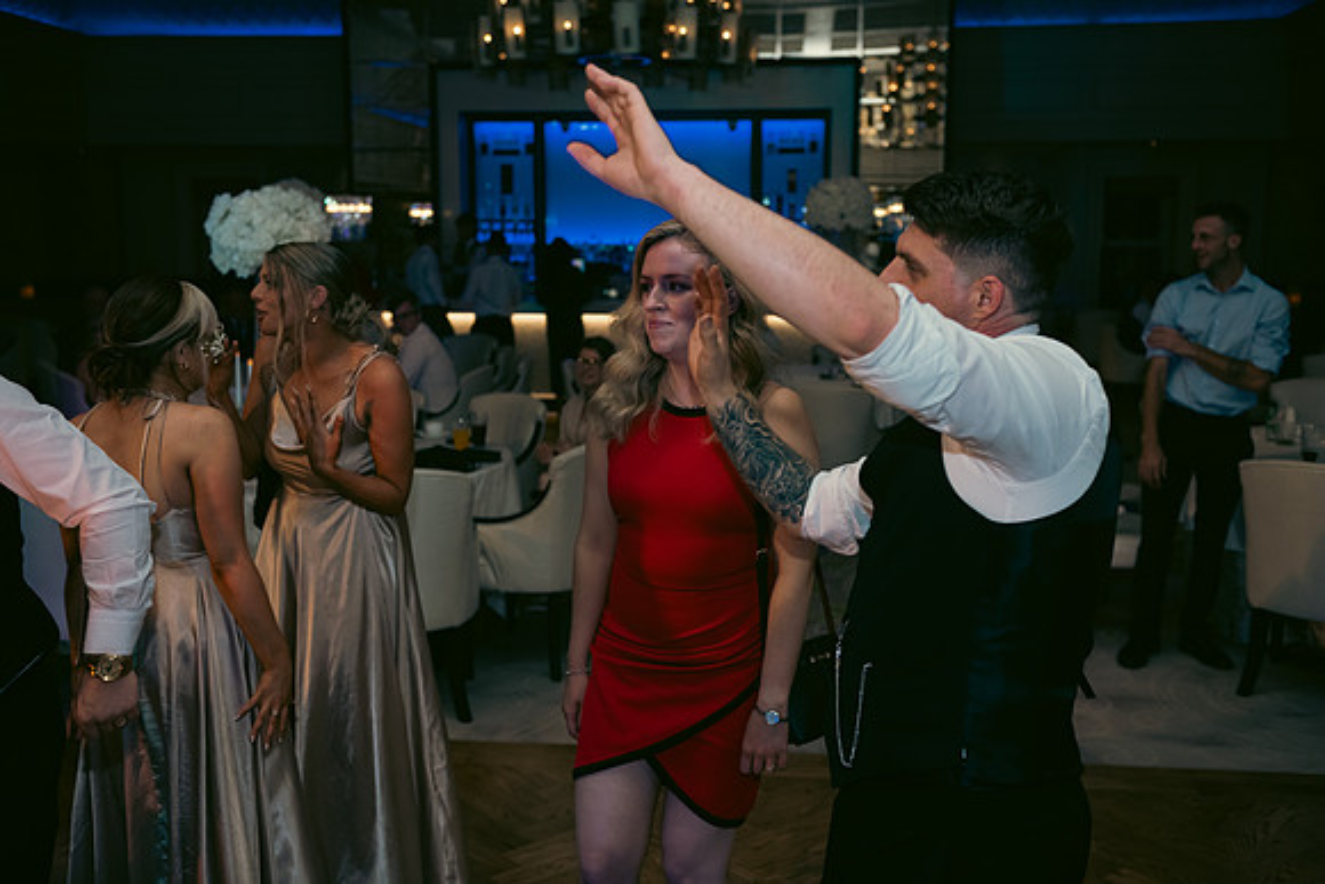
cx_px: 662
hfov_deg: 50.7
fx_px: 1399
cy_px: 442
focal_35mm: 38
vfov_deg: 35.1
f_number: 3.5
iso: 640
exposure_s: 1/160
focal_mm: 38
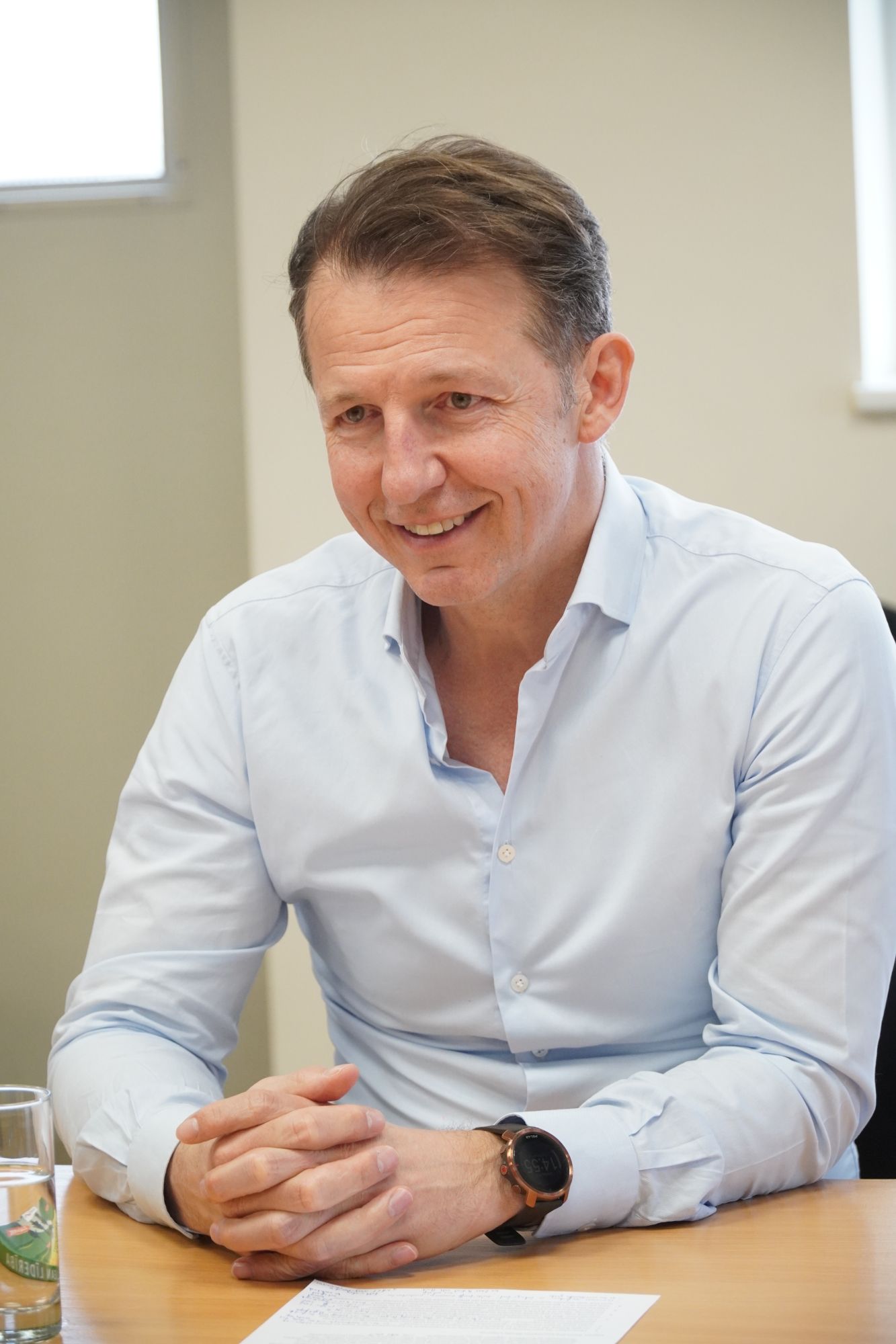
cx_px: 448
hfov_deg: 12.9
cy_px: 672
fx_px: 3976
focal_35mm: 106
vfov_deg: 19.2
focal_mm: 71
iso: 1600
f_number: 4
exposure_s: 1/125
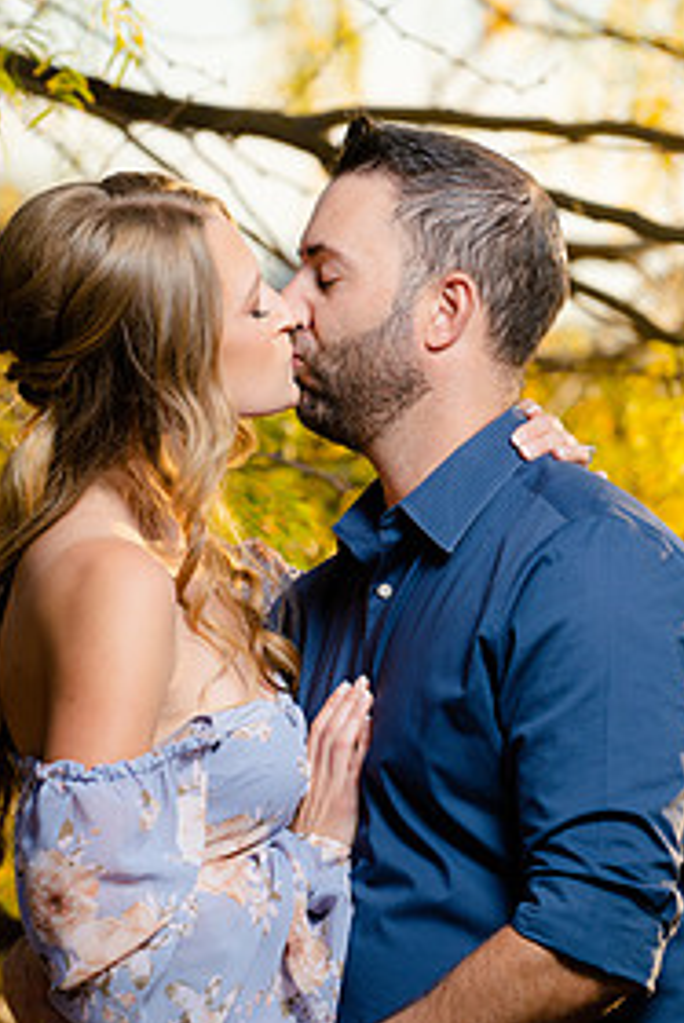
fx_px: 9136
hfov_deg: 4.3
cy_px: 672
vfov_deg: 6.4
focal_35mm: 321
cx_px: 424
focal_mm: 200
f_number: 5
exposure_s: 1/250
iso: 100
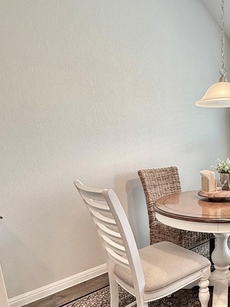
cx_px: 217
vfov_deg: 58.5
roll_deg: +0.0
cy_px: 207
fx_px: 266
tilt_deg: -12.9
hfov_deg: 42.1
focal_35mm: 30
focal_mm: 2.22
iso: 320
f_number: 2.2
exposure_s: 1/120
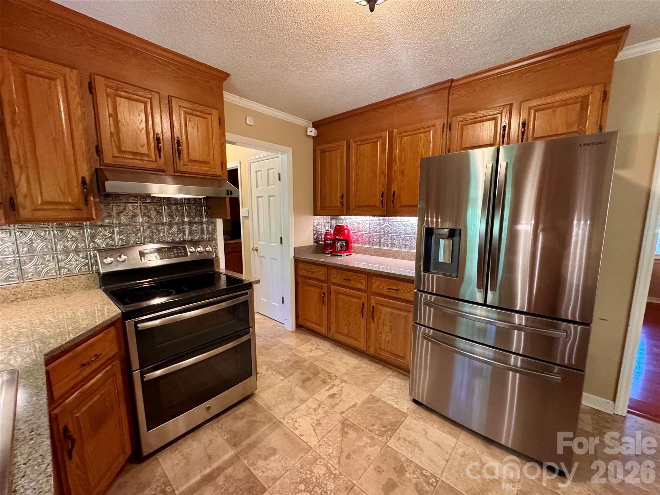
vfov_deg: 85.7
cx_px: 330
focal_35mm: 14
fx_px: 267
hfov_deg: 102.1
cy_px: 248
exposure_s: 1/60
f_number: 2.2
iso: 640
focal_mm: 2.22
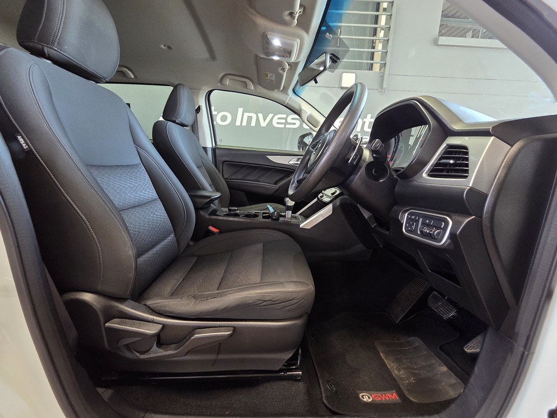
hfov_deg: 106.2
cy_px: 209
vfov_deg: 89.9
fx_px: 209
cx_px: 278
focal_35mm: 13
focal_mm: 2.2
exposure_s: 1/50
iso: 500
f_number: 2.2
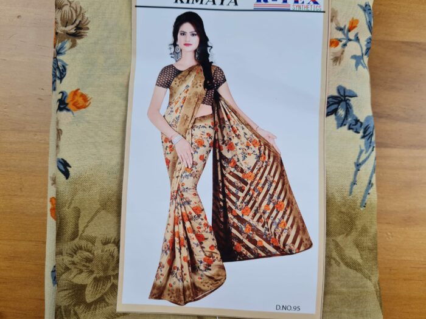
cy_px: 160
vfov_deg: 53.1
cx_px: 213
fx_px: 320
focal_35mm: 26
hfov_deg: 67.3
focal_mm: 5.4
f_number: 1.8
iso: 50
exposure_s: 1/155
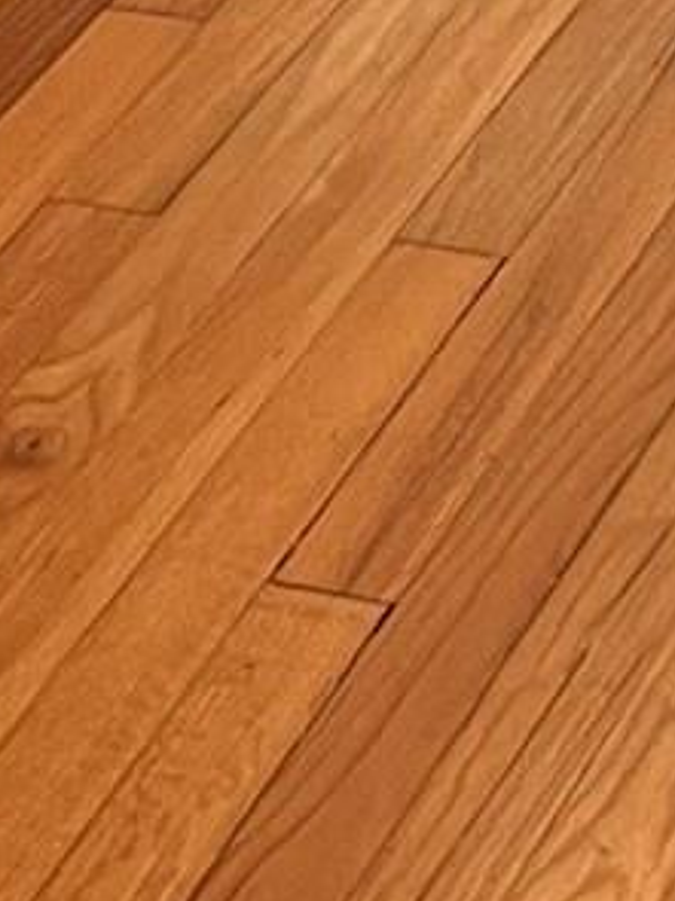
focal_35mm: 203
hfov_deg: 7.2
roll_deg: +4.0
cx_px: 895
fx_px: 5282
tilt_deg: -8.9
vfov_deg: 8.2
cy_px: -1820
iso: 100
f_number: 1.5
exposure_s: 1/60
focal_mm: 5.7
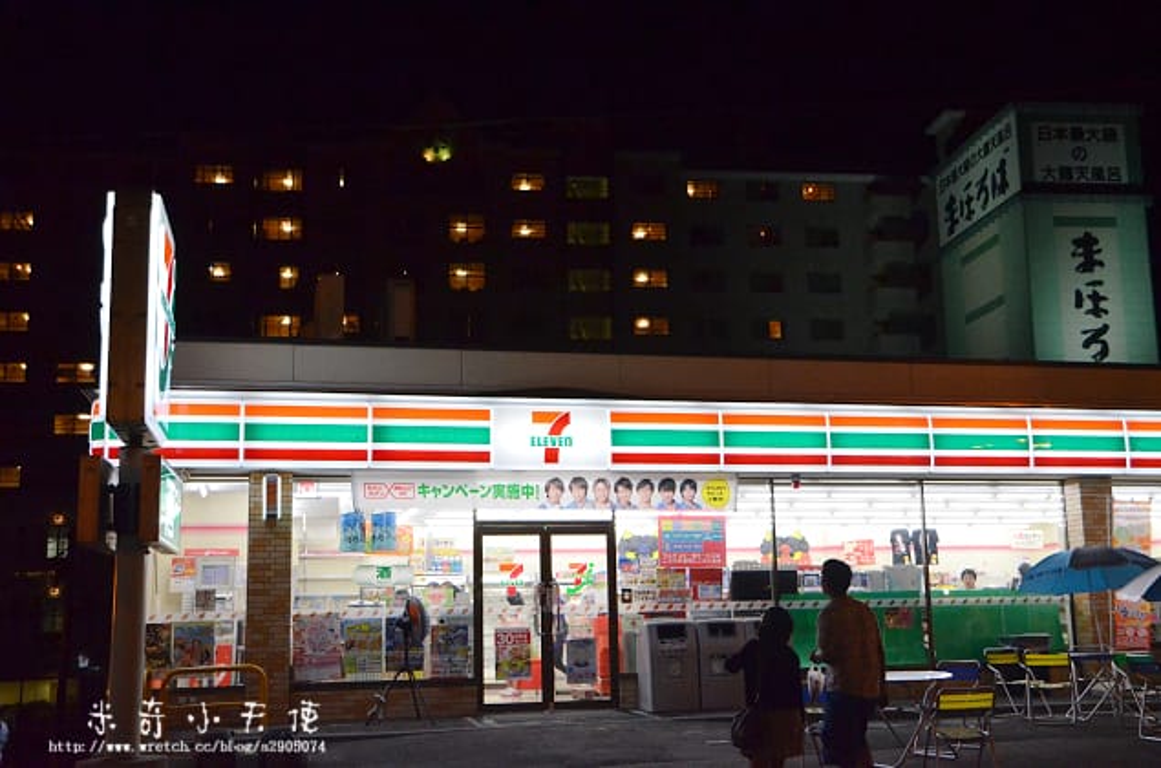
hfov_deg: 48.0
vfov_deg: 32.8
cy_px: 384
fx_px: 1303
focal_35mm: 40
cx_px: 580
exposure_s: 1/250
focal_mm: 27
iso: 3200
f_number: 5
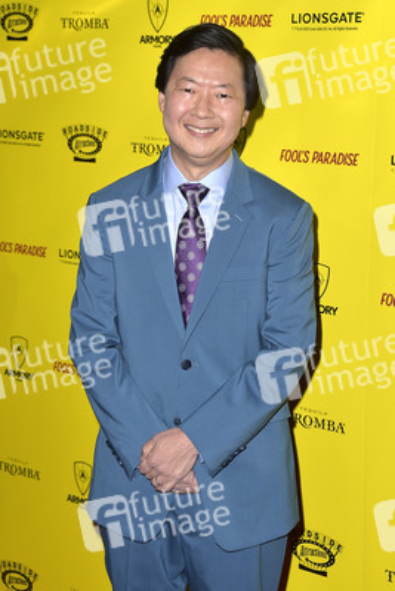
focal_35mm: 62
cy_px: 296
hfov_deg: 21.9
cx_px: 198
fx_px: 1019
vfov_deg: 32.4
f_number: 6.3
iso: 250
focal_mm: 62
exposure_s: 1/250
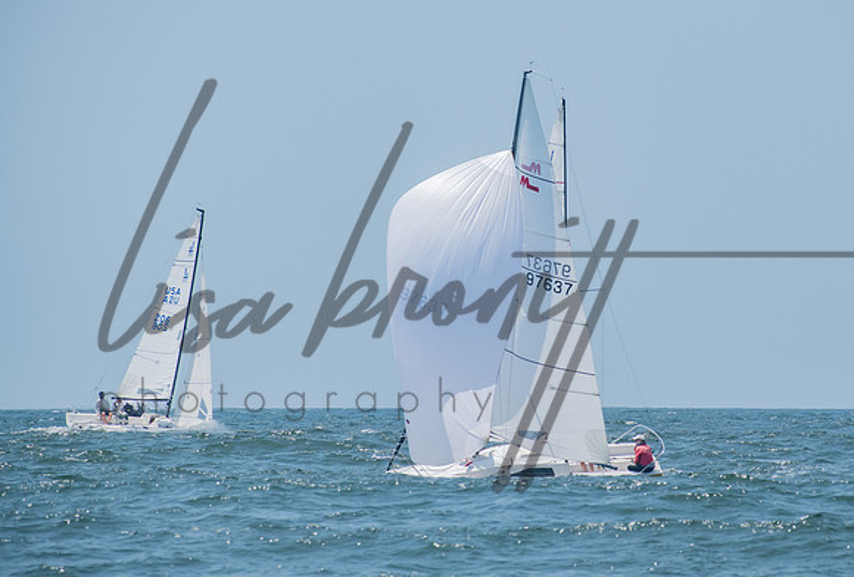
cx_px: 487
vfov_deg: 5.0
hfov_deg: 7.4
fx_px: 6617
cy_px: 283
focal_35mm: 278
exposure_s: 1/1250
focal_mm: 160
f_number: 8
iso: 400
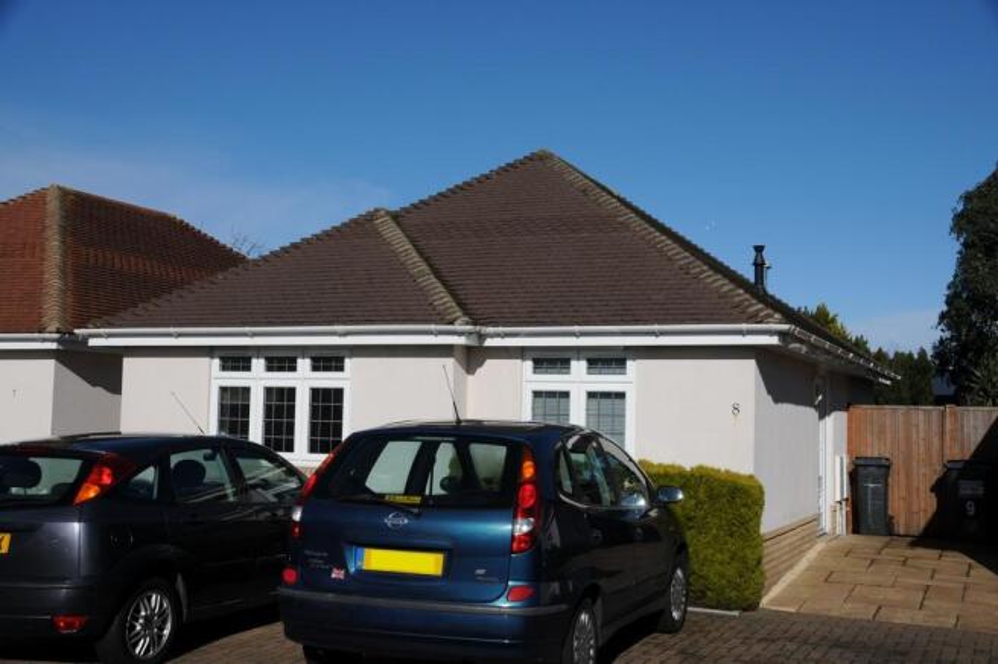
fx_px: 1080
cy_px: 332
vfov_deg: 34.1
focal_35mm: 39
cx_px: 499
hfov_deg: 49.6
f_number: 13
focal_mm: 26
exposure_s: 1/640
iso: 200
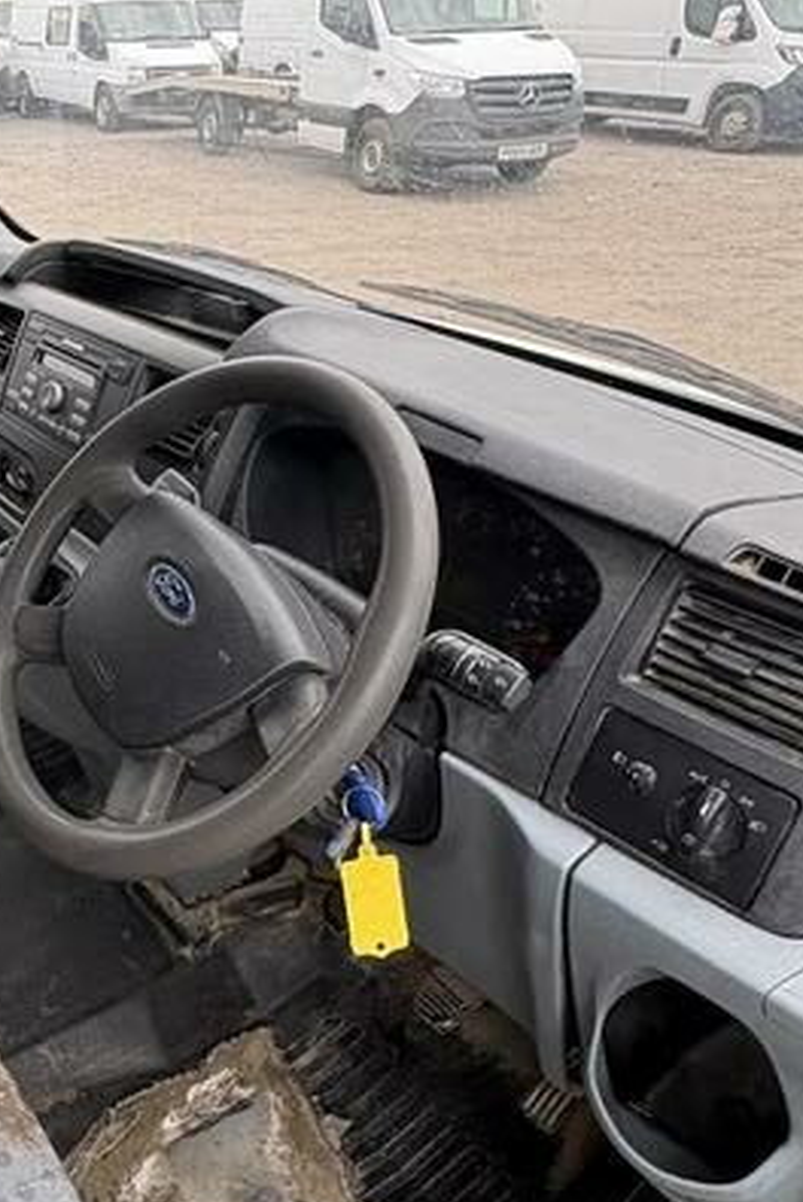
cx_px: 49
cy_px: 557
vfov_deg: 57.1
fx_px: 1102
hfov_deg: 36.9
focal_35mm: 33
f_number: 2.2
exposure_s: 1/148
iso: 40
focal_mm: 2.22
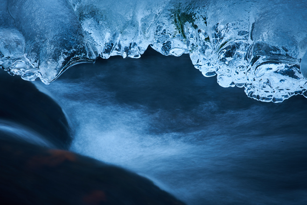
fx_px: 1706
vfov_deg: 6.9
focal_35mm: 200
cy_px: 102
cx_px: 154
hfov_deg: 10.3
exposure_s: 1/1.43
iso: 100
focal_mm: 200
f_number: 16
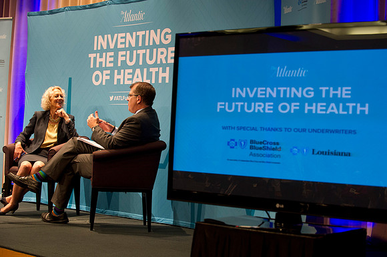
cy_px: 128
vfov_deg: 19.4
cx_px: 194
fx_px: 752
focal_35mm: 70
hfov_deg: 28.9
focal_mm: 70
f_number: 4
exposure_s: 1/80
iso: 2500
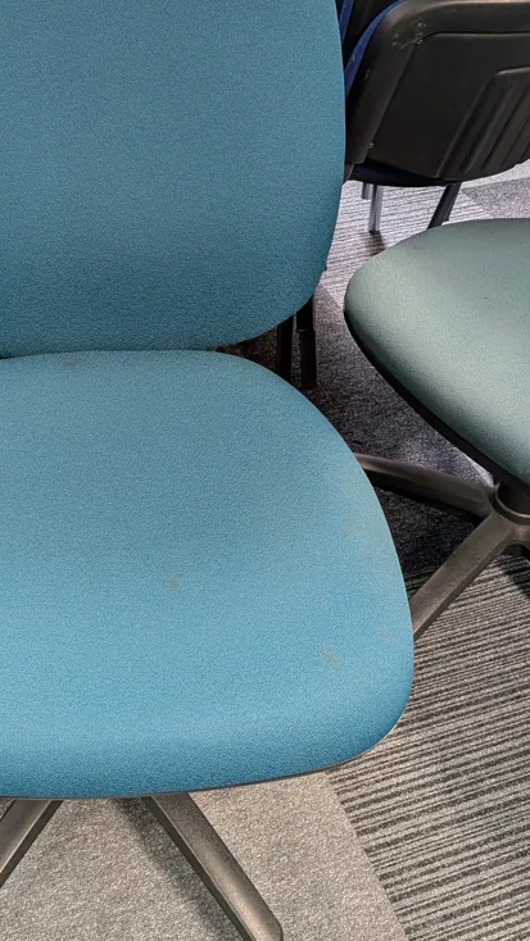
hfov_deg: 30.5
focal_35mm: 38
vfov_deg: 52.2
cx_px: 113
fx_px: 949
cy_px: 347
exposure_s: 1/23.8
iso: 94
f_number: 1.7
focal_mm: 4.53
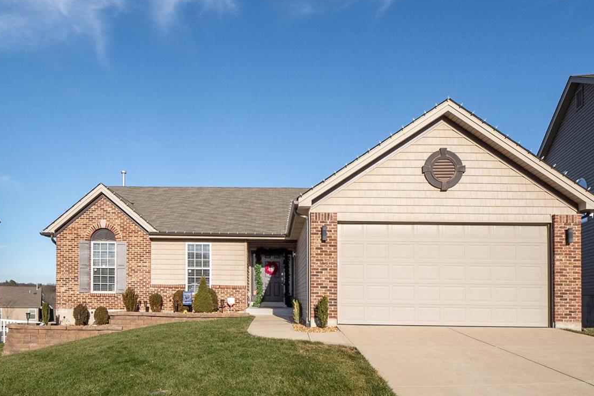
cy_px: 228
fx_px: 429
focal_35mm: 26
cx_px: 260
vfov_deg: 49.4
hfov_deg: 69.1
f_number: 8
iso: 400
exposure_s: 1/1250
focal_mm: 9
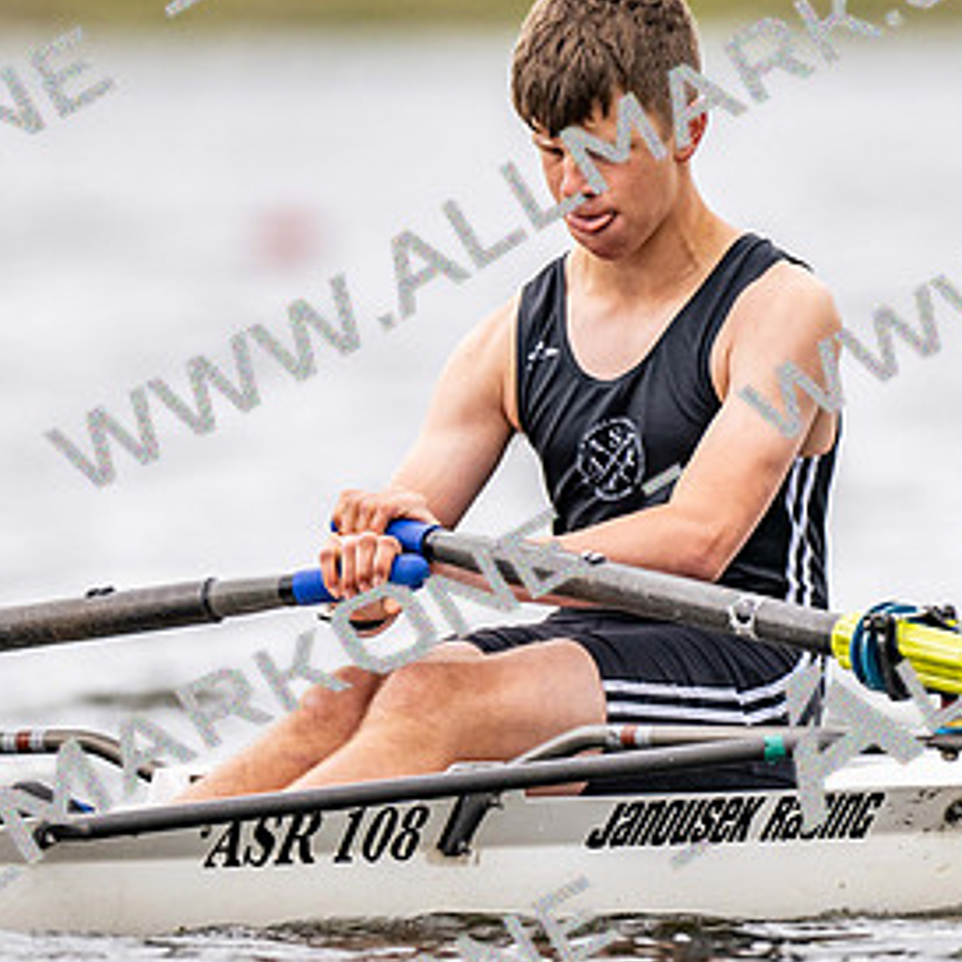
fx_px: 34114
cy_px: 499
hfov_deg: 1.6
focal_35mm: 1085
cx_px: 483
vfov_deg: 1.6
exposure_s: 1/2500
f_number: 4
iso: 560
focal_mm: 600
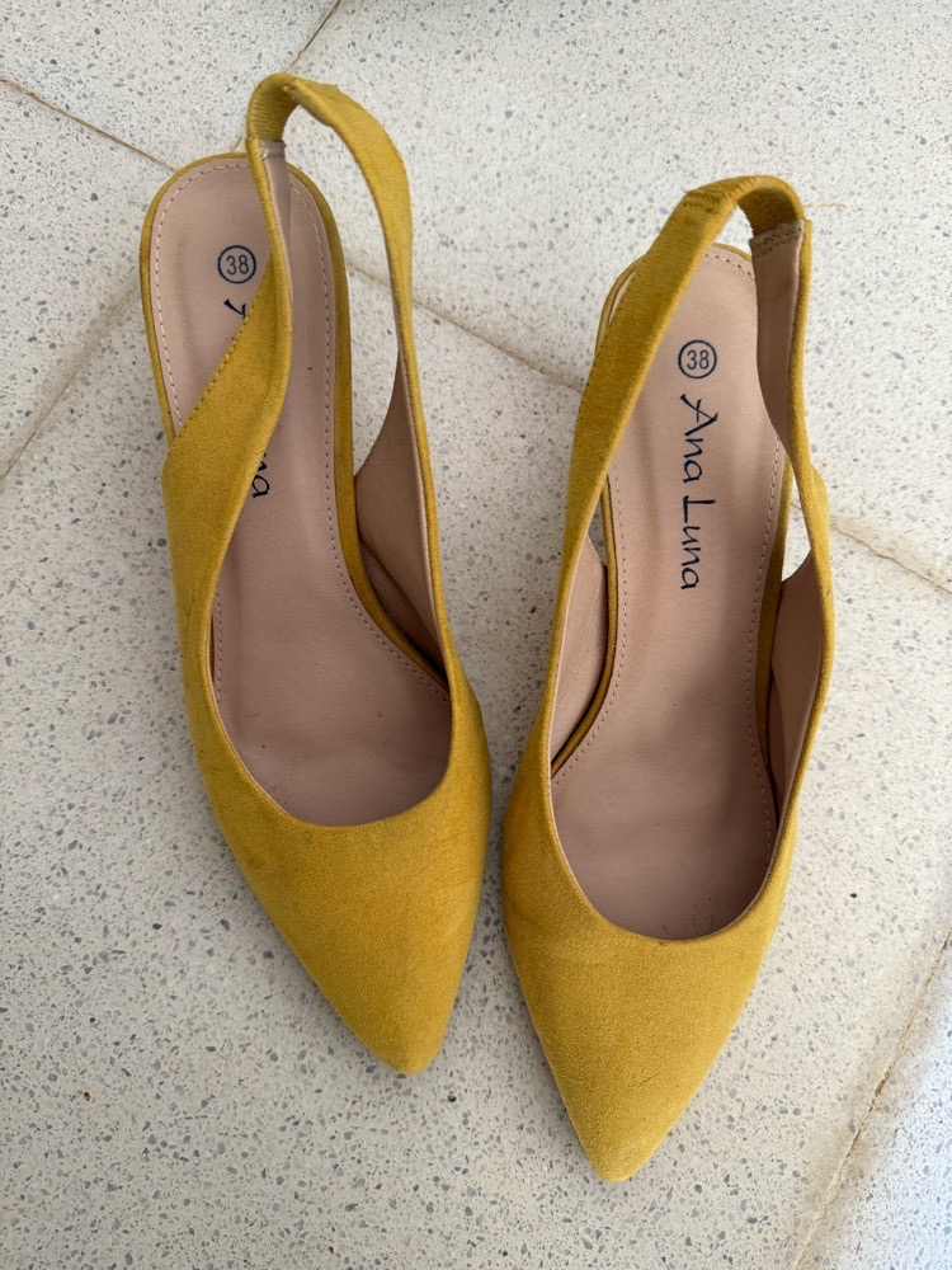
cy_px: 635
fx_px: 880
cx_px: 476
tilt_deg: -79.4
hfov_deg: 56.8
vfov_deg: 71.6
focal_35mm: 24
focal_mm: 6.76
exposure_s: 1/60
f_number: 1.78
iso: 250
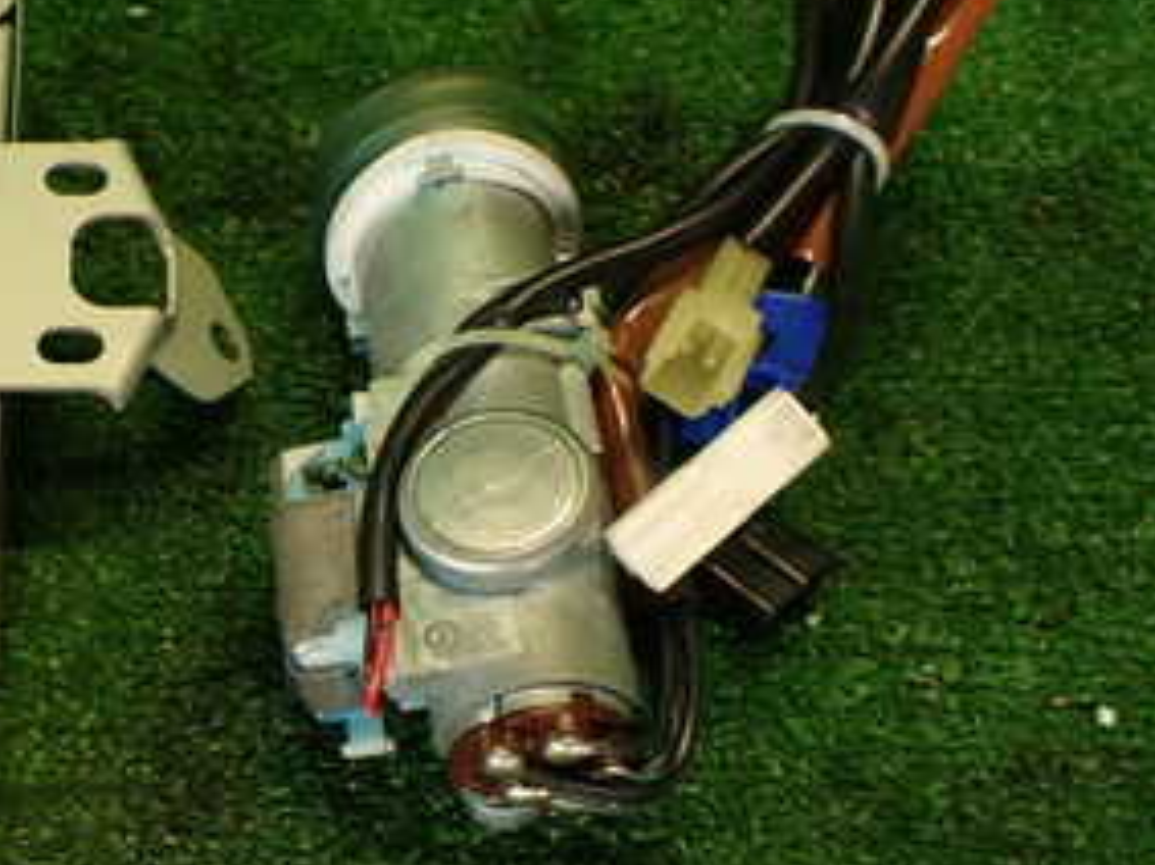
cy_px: 657
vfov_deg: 27.1
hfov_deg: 33.3
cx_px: 12
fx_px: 1768
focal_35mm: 53
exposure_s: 1/60
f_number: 2
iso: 200
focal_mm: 4.5
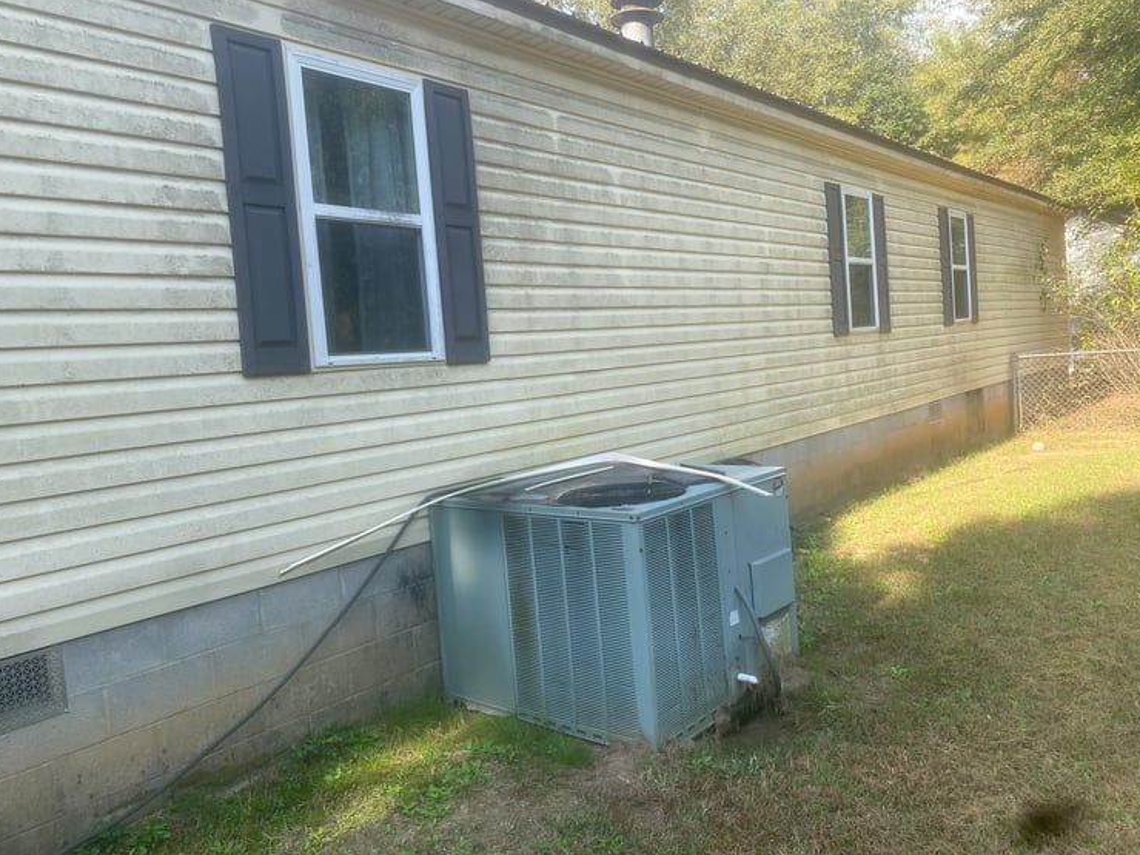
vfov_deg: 51.3
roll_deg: +4.5
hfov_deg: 65.3
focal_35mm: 27
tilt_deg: -5.8
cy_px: 413
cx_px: 558
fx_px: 889
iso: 32
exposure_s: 1/606
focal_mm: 4.25
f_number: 1.8
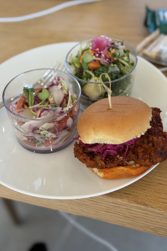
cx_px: 76
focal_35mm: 51
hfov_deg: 26.5
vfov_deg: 38.9
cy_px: 124
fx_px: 355
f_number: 1.78
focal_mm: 6.76
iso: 80
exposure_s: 1/326
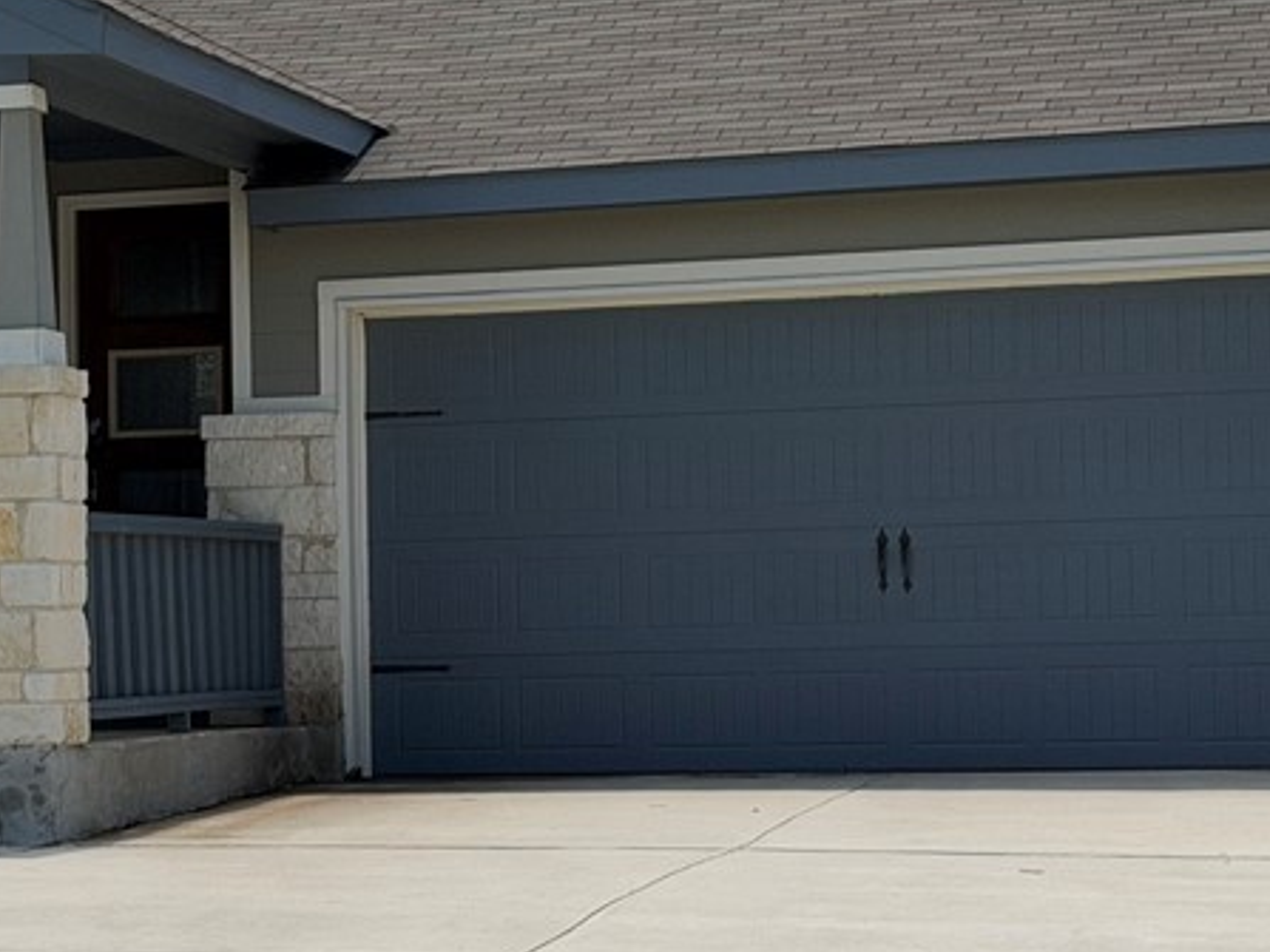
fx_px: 4035
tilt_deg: +3.5
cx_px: 295
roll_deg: +1.4
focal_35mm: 110
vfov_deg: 13.5
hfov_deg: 17.8
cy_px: 463
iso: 64
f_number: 1.78
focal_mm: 6.76
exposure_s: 1/7143
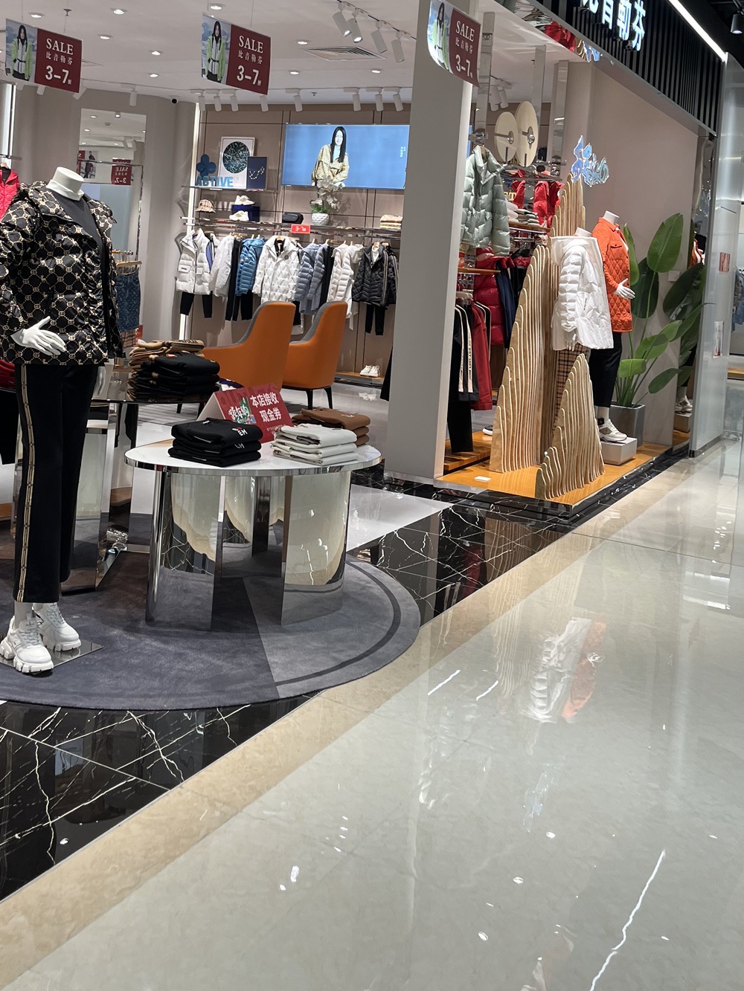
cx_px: 279
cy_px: 259
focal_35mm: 39
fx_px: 1117
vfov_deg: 46.3
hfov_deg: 36.6
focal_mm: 5.1
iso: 32
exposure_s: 1/100
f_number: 1.6
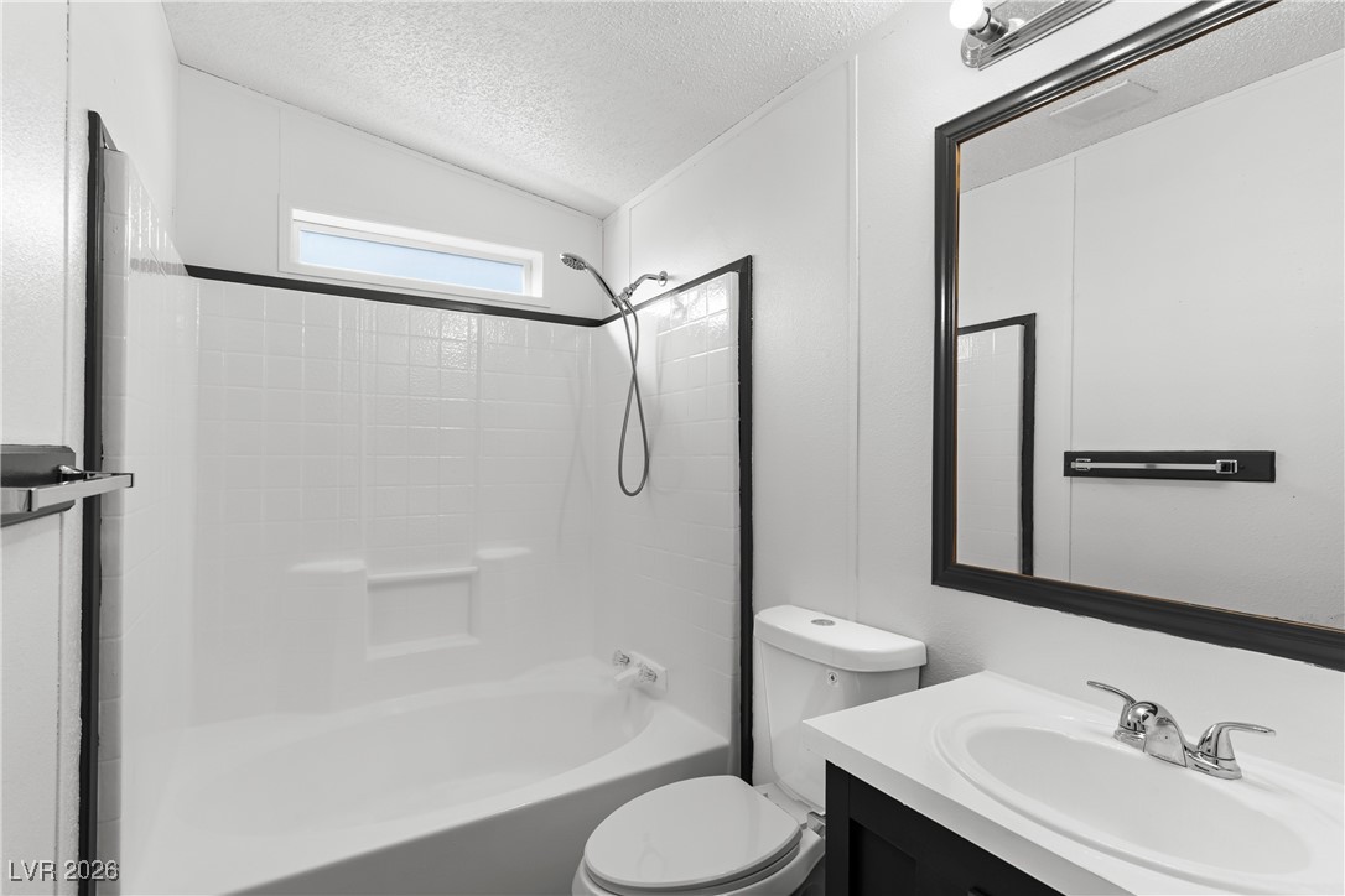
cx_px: 672
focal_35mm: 17
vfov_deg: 70.4
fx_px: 635
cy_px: 448
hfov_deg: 93.3
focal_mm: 17
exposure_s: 1/80
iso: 400
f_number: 8
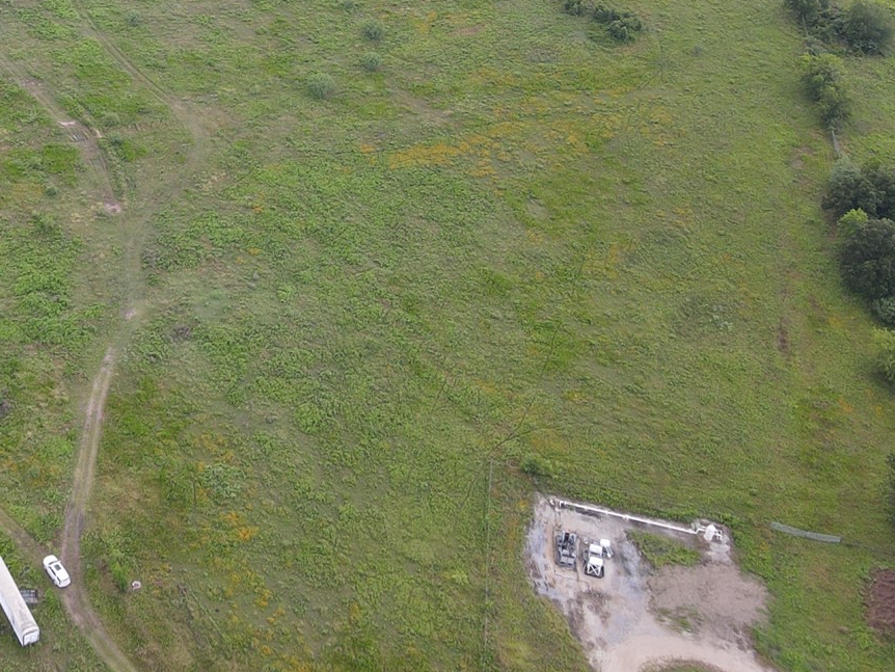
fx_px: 1474
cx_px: -29
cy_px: 57
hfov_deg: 31.0
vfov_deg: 24.9
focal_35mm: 57
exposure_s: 1/30
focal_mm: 4.5
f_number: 2.8
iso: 100
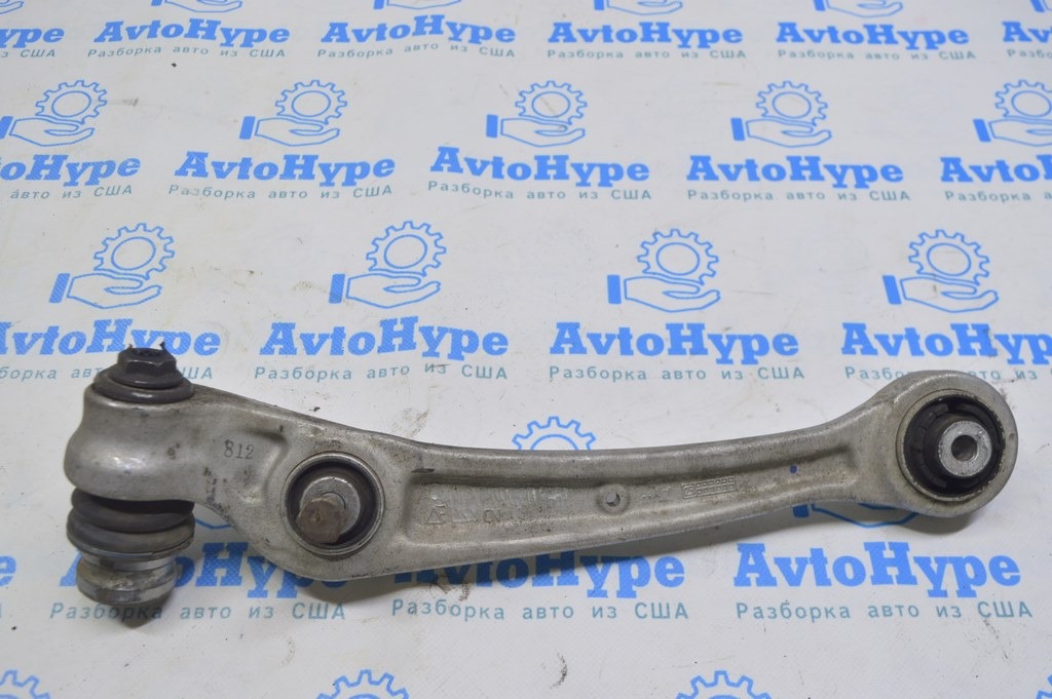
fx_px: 1051
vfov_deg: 36.8
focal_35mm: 36
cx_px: 526
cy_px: 350
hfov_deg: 53.2
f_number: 5.6
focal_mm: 24
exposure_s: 1/25
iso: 400
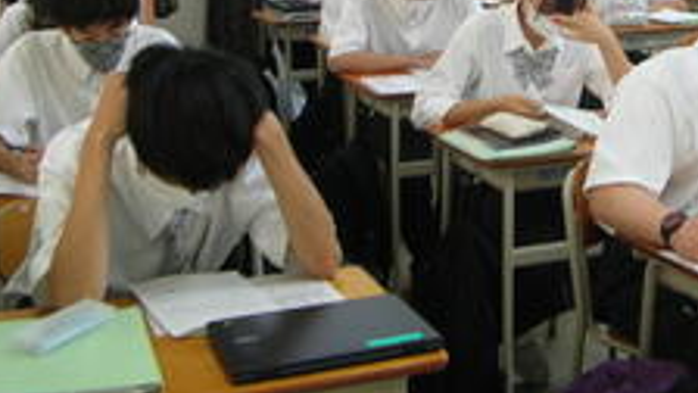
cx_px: 598
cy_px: 44
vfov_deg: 17.5
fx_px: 1259
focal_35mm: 68
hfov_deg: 30.0
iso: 50
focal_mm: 5.8
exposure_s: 1/12.4
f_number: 2.8
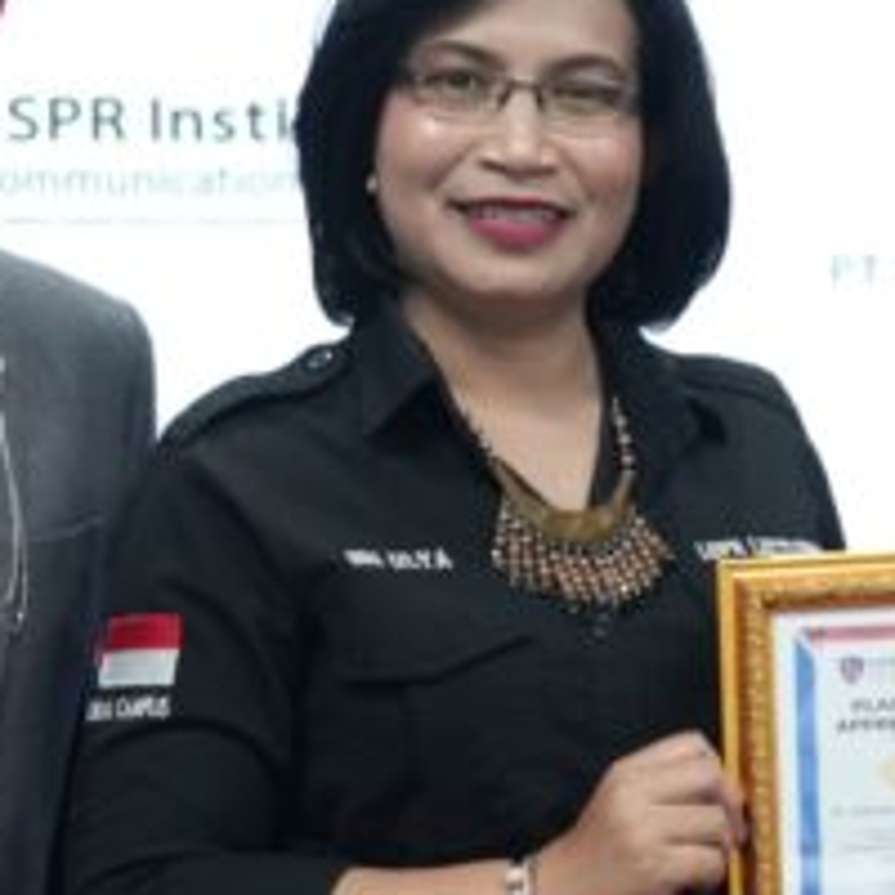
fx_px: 4417
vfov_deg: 11.6
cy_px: 432
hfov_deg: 11.3
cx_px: 1132
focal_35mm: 151
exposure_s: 1/161
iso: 800
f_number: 2.8
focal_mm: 38
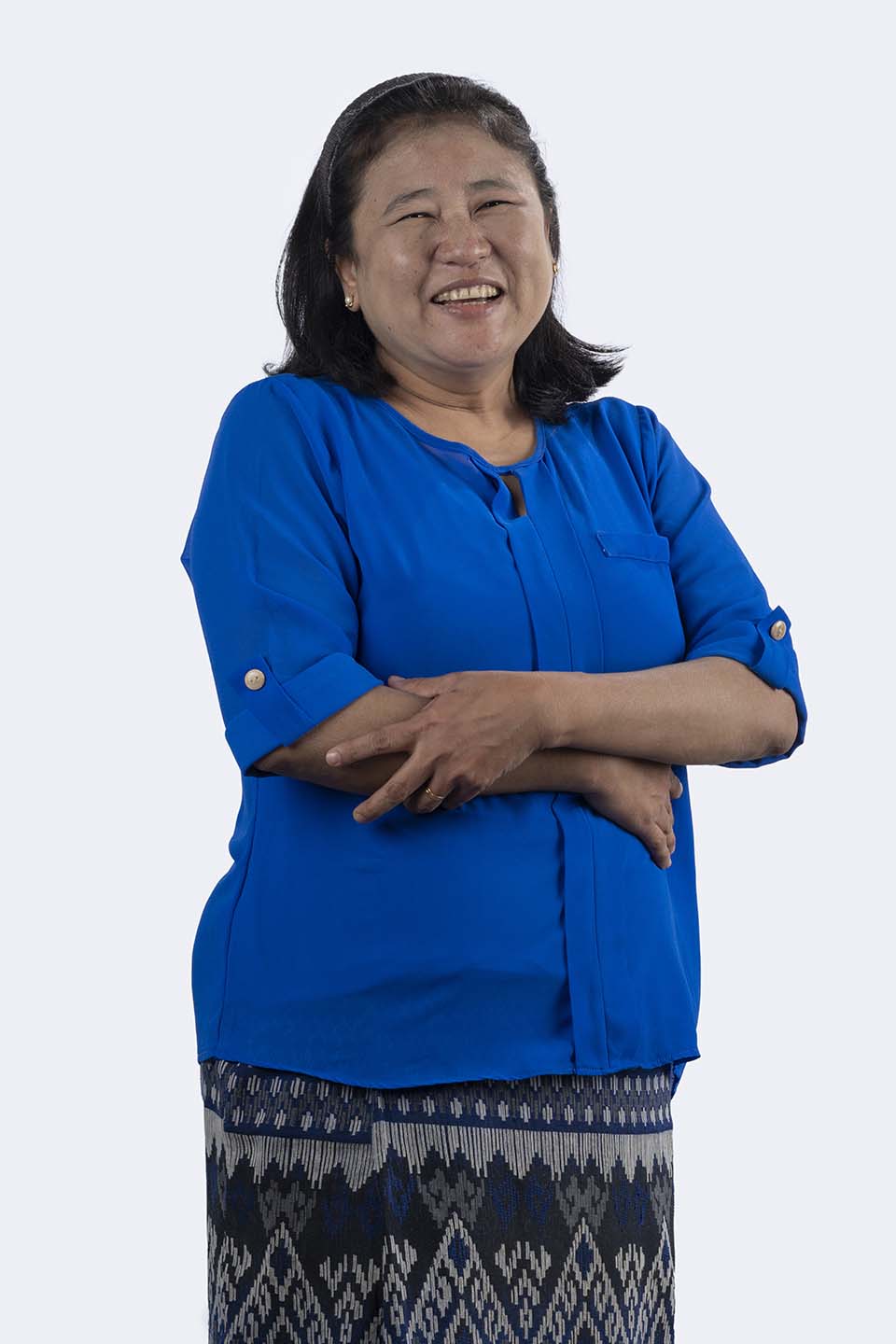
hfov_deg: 13.0
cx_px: 448
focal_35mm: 105
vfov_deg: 19.5
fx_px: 3920
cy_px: 672
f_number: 9
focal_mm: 105
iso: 100
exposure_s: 1/250
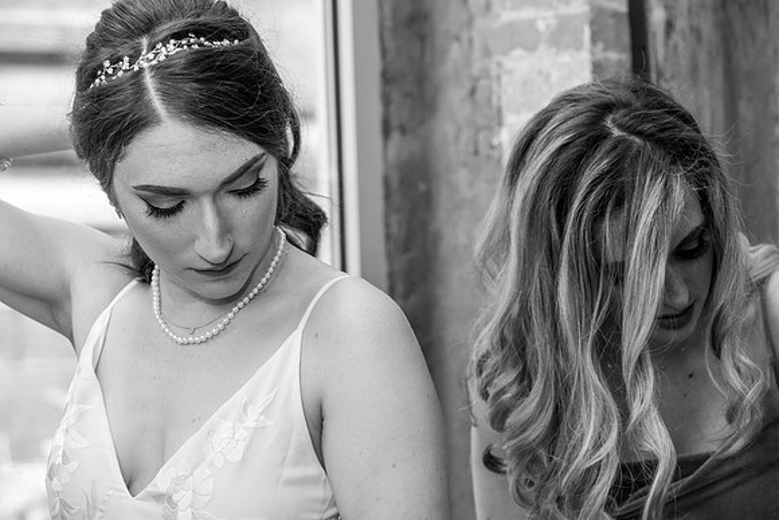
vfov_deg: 19.5
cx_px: 390
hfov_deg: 28.8
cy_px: 260
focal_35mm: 70
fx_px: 1515
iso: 800
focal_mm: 70
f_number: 5
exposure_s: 1/100
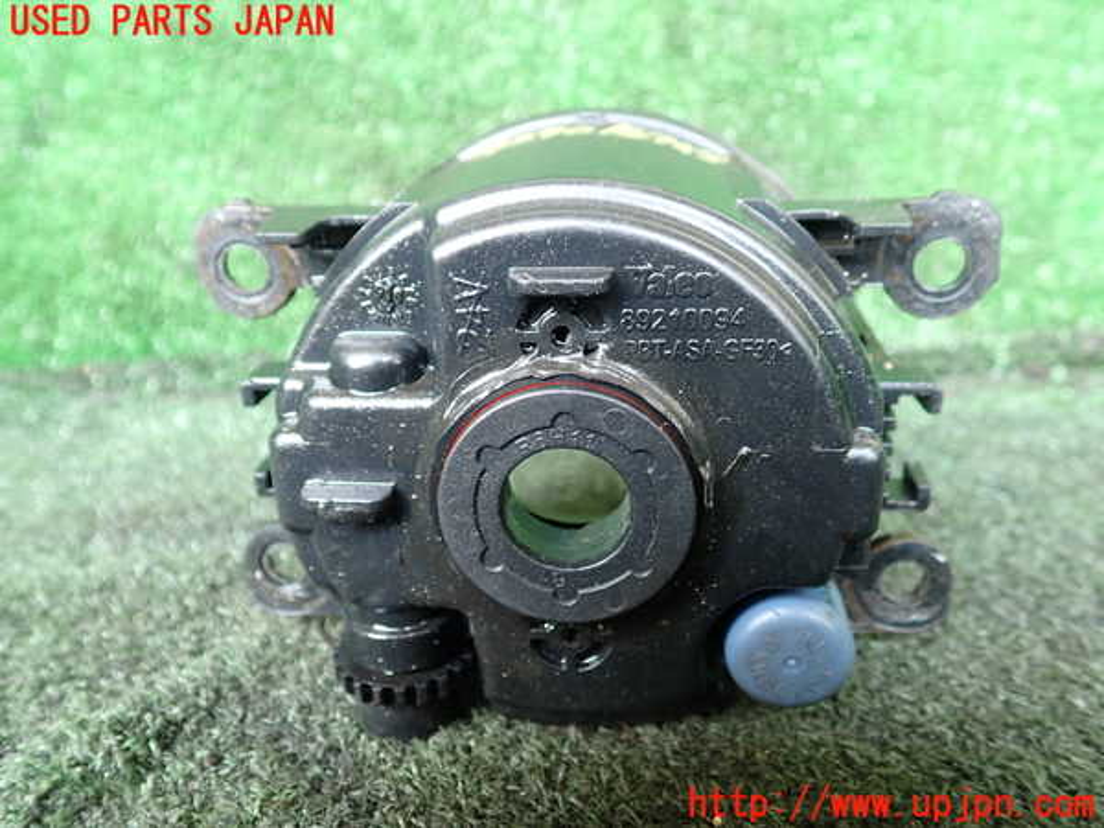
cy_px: 414
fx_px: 957
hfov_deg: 60.0
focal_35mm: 30
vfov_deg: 46.8
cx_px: 552
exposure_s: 1/30
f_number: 2.3
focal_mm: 5.4
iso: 200
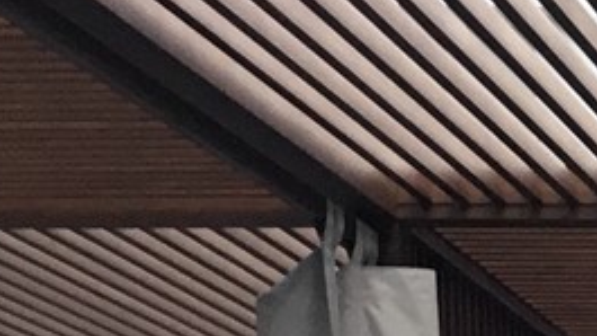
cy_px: 1080
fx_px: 3229
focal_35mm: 204
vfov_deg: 5.5
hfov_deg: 9.8
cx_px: 1192
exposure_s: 1/120
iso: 40
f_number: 2.4
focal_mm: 3.3
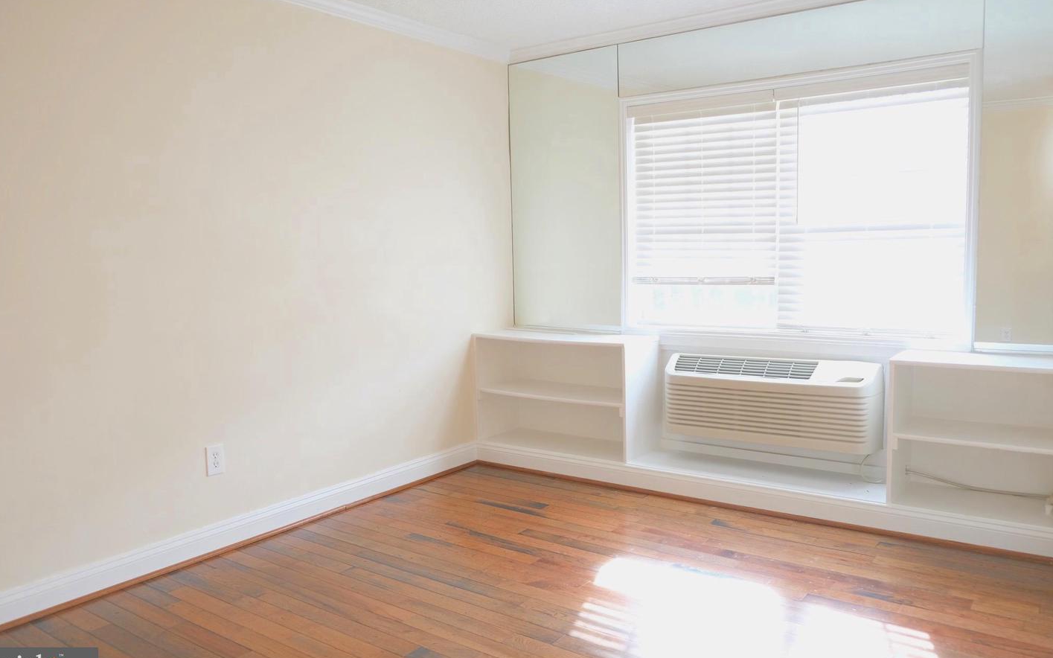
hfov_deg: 66.5
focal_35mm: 28
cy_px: 328
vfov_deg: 44.5
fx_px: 803
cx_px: 518
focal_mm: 18
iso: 400
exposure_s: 1/60
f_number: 2.8
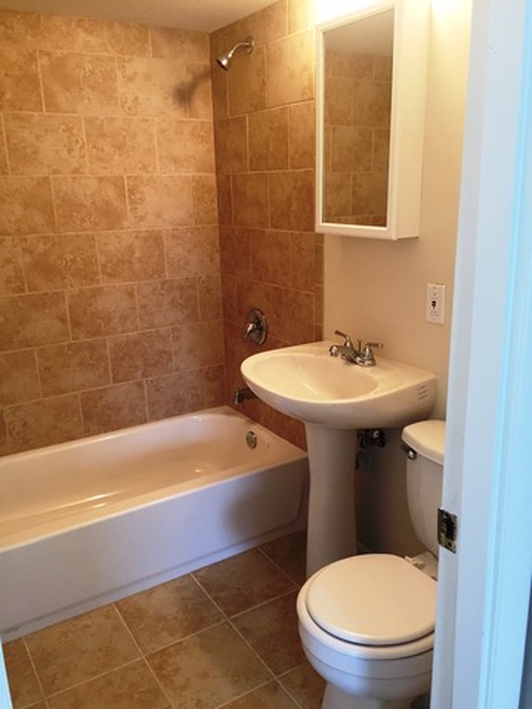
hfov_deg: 48.2
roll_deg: +2.5
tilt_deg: -14.7
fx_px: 594
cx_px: 266
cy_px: 354
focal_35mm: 29
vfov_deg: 61.7
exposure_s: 1/30
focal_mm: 4.15
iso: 125
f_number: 2.2
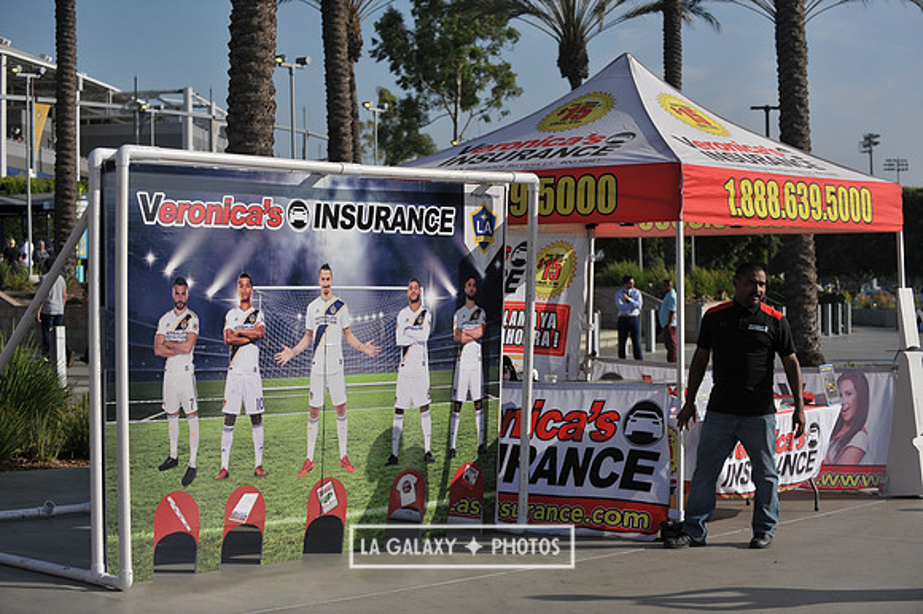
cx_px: 462
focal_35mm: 70
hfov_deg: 28.9
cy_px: 307
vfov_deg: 19.4
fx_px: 1794
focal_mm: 70
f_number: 4.5
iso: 250
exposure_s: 1/4000
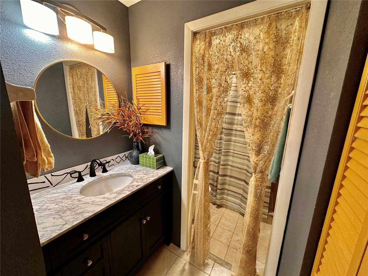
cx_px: 184
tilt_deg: -12.0
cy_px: 138
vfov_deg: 85.7
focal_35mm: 14
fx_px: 149
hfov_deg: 102.1
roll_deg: -1.9
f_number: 2.2
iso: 160
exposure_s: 1/60
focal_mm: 2.22
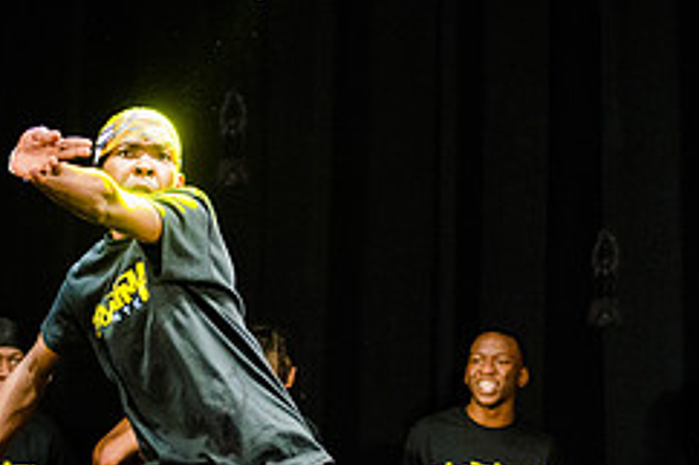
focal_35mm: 132
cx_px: 231
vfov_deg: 10.3
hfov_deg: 15.5
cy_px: 414
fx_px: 2561
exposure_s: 1/1000
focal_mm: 55
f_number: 2.8
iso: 4000
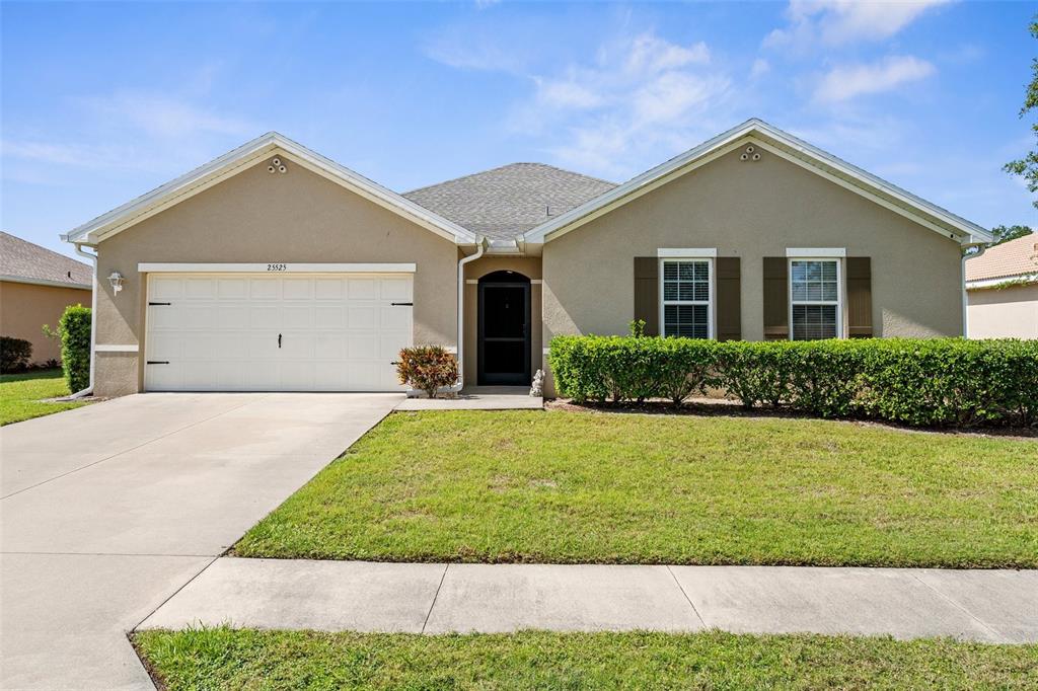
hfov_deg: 69.4
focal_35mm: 26
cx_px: 519
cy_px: 346
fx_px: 749
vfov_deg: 49.5
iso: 400
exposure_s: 1/1000
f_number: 8
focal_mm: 26
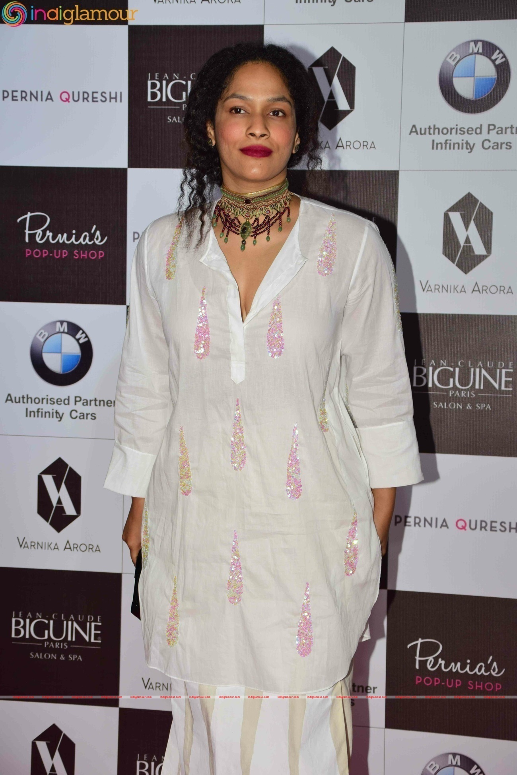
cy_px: 388
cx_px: 258
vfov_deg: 26.0
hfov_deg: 17.5
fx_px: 1680
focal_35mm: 78
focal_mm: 52
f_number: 5.6
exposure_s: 1/160
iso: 400
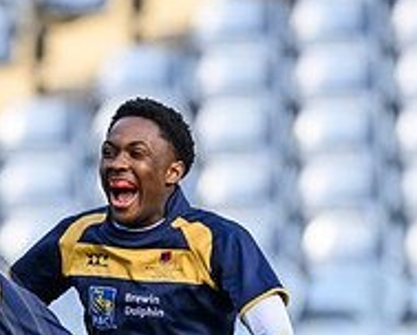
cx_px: 127
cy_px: 405
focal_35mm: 2301
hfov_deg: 0.8
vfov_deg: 0.7
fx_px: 28457
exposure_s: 1/2500
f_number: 4
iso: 1250
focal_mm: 560
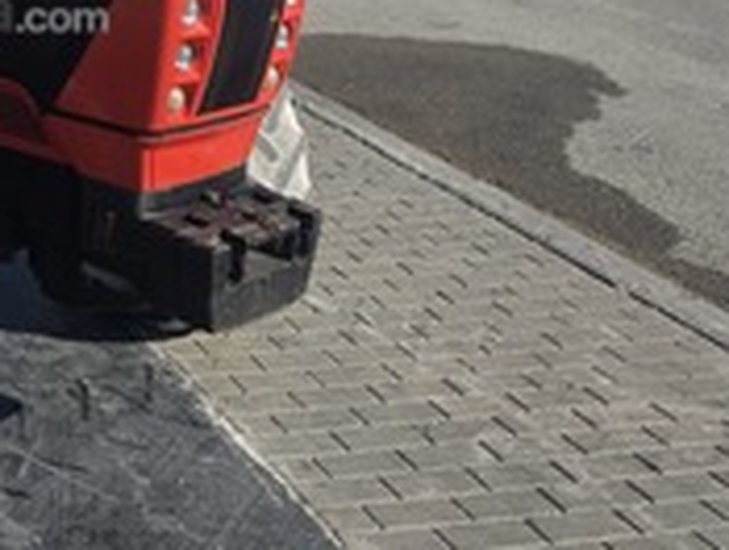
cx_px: -202
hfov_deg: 23.9
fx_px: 1519
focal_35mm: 72
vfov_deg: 19.9
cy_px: 8
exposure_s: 1/6574
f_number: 1.7
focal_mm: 6.3
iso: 80
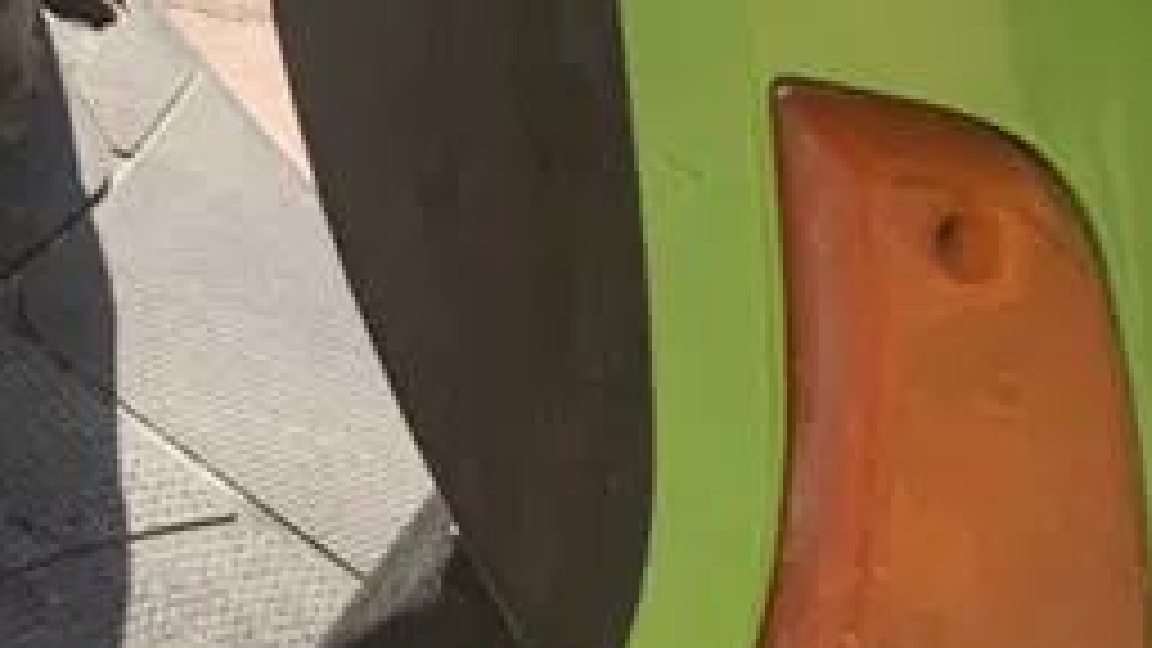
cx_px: -153
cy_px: -178
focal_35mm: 151
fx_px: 4613
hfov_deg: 13.9
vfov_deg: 7.9
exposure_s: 1/1916
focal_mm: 4.25
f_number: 1.8
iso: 25
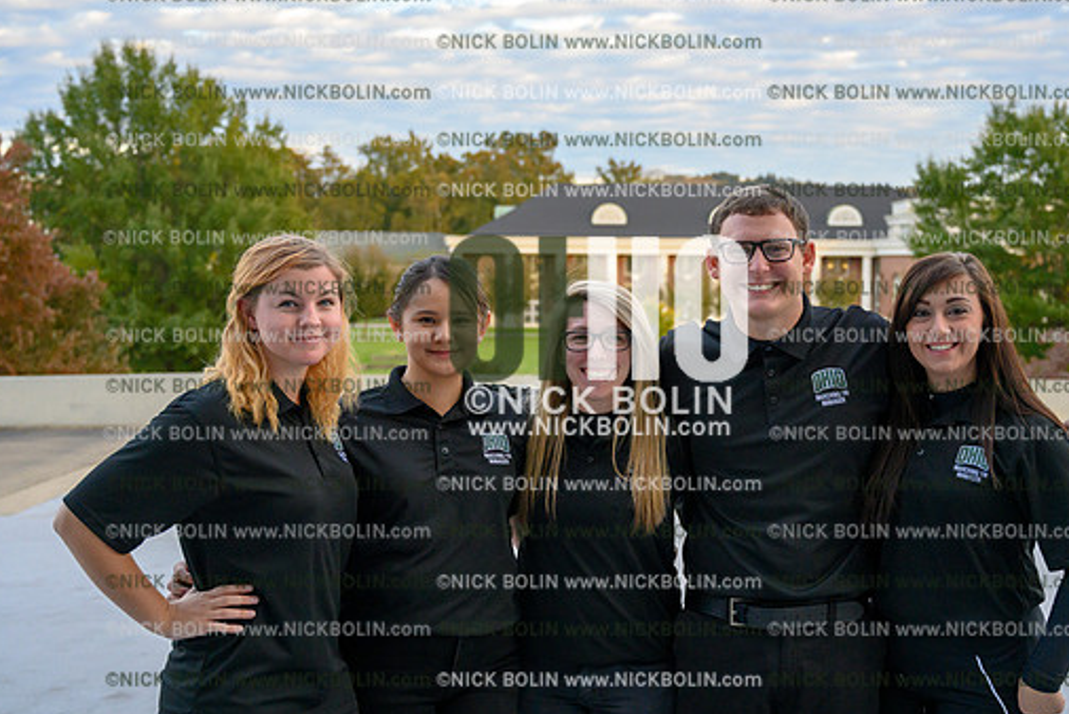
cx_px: 598
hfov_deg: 41.8
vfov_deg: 28.7
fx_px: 1396
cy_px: 337
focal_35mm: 47
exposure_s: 1/1250
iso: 2000
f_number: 4
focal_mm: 41
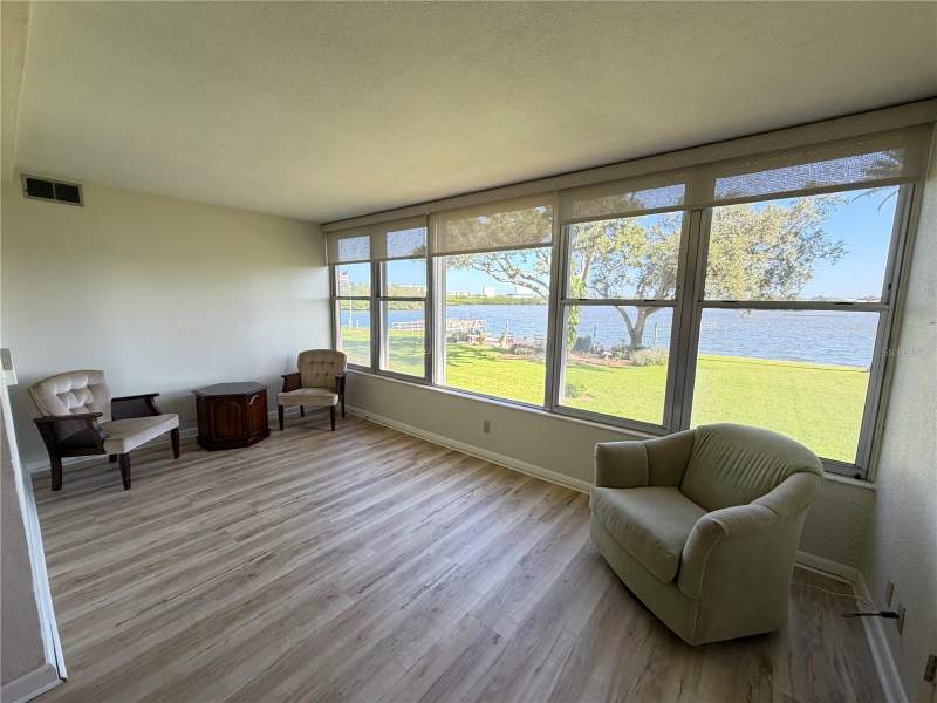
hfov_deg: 102.1
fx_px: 379
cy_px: 352
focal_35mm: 14
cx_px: 468
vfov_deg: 85.7
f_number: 2.2
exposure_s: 1/121
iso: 100
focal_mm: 2.22
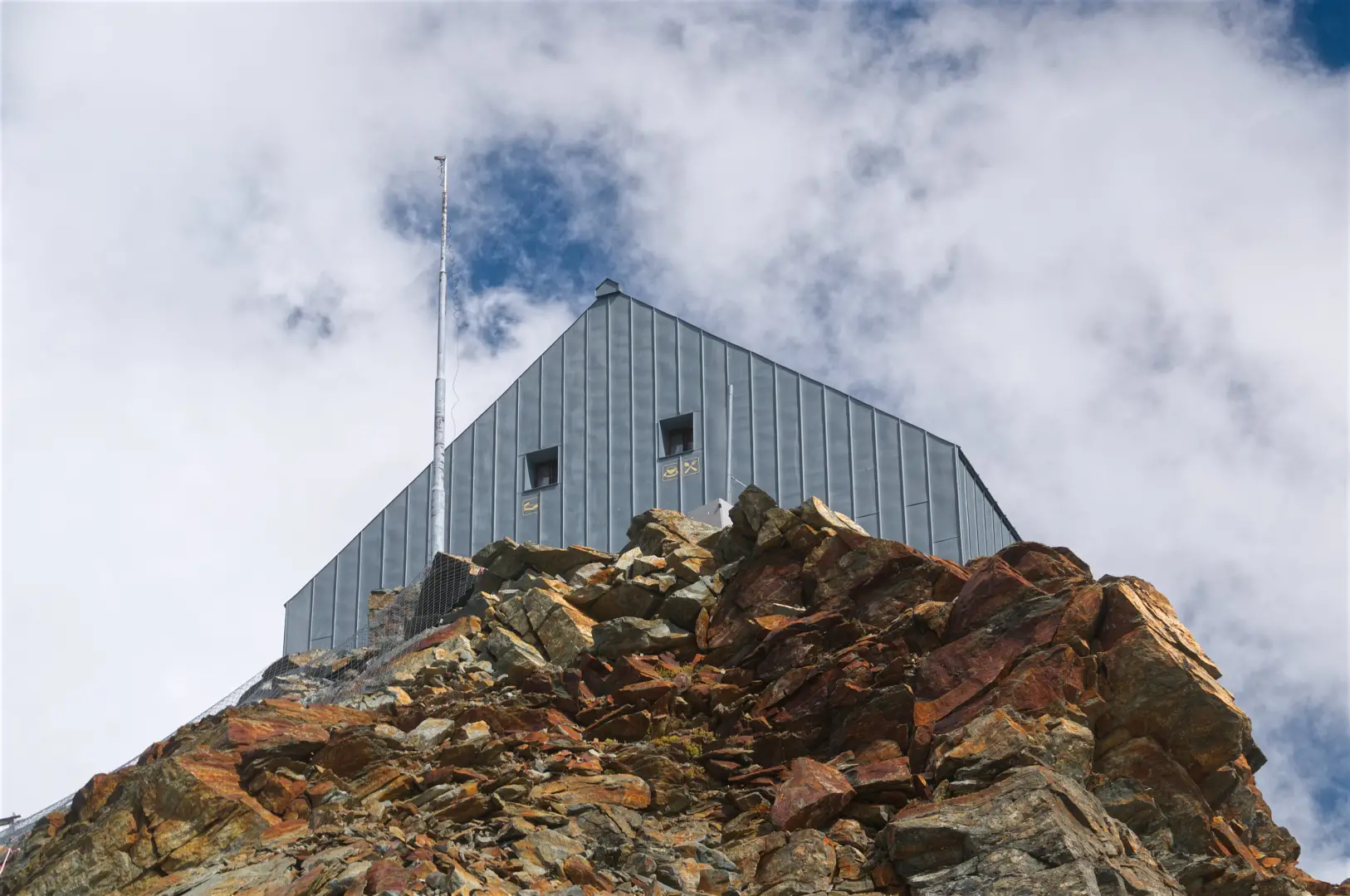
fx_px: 3090
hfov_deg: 24.6
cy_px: 448
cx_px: 675
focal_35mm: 82
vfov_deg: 16.5
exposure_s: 1/250
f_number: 8
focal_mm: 55
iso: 200
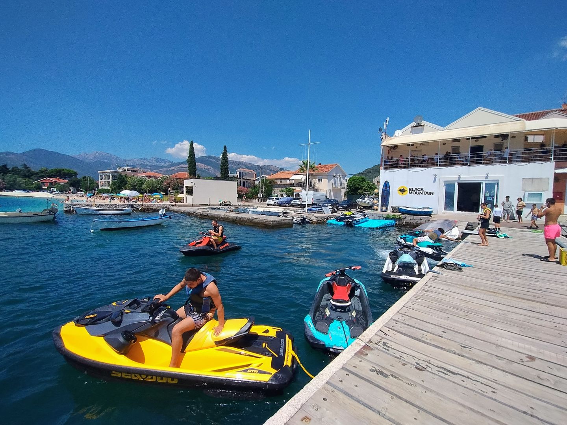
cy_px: 212
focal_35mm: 16
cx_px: 284
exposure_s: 1/1774
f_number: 2.2
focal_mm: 1.66
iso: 101
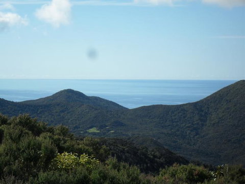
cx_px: 122
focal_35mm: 105
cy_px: 92
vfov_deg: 14.1
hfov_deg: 18.7
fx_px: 743
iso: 100
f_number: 5.2
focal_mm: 18.6
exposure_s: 1/500
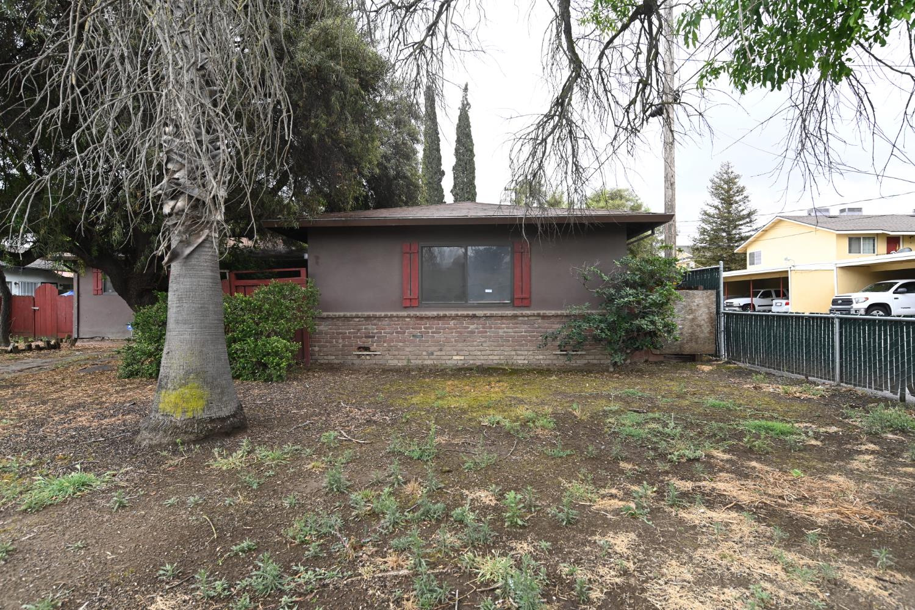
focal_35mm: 19
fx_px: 483
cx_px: 458
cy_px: 305
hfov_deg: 86.9
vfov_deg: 64.6
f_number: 7.1
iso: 400
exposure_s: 1/250
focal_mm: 19
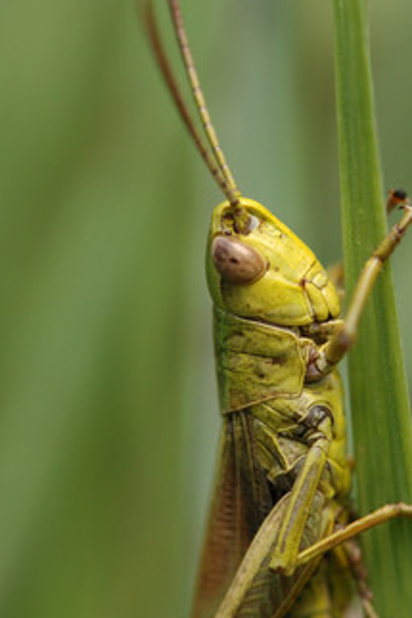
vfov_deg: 6.6
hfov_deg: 4.4
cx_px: 262
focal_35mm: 312
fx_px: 5361
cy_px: 316
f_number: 7.1
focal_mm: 105
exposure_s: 1/160
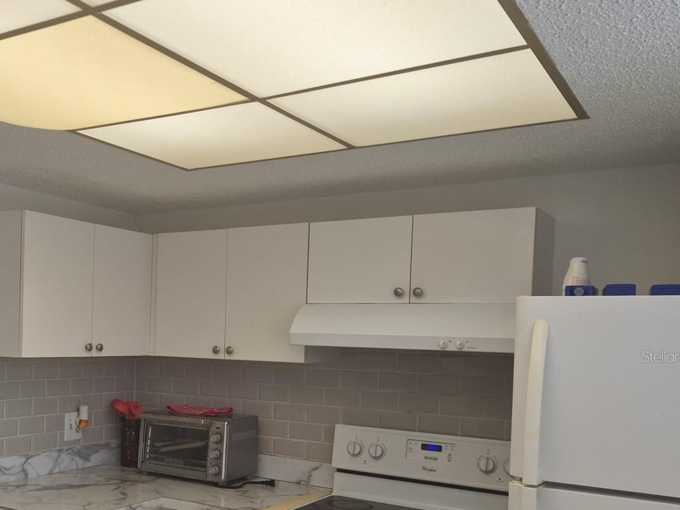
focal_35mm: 38
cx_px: 146
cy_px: 356
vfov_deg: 37.2
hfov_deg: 46.6
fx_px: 746
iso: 25
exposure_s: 1/139
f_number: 1.8
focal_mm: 5.4
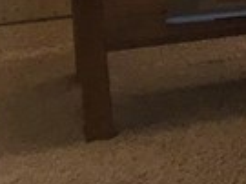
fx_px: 1562
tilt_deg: -8.2
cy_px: -213
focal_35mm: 220
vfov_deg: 6.5
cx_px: 736
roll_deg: +0.7
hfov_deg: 7.8
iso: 125
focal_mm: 4.15
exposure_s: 1/24
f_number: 2.2
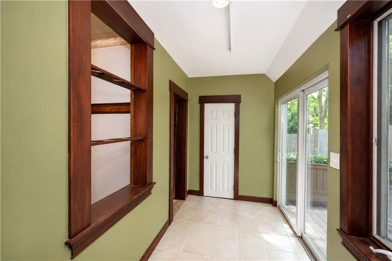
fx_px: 163
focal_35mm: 15
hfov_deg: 100.4
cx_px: 196
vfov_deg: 77.3
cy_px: 130
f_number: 7.1
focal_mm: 10
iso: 2000
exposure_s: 1/60
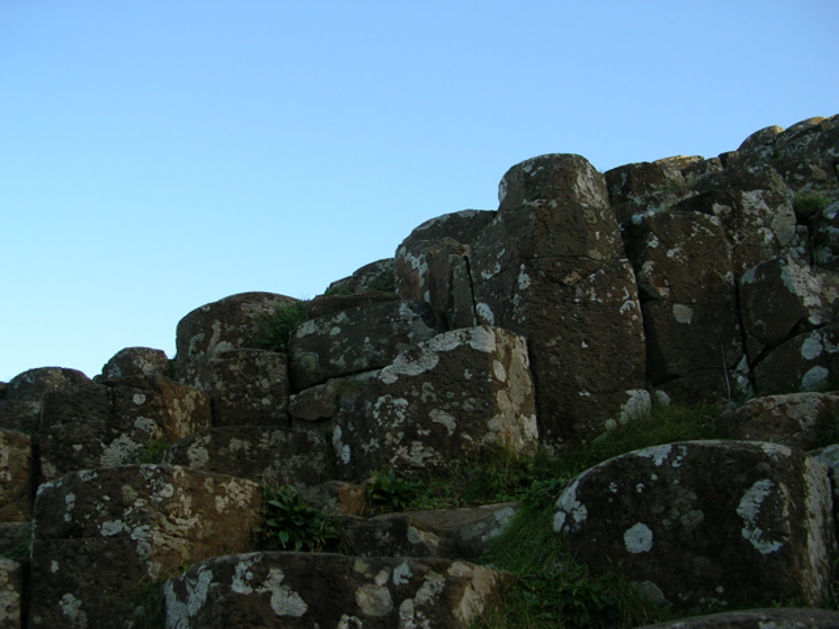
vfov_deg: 37.7
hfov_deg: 49.0
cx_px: 420
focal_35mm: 38
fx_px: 921
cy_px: 314
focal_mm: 5.8
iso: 50
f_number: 2.8
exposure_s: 1/291
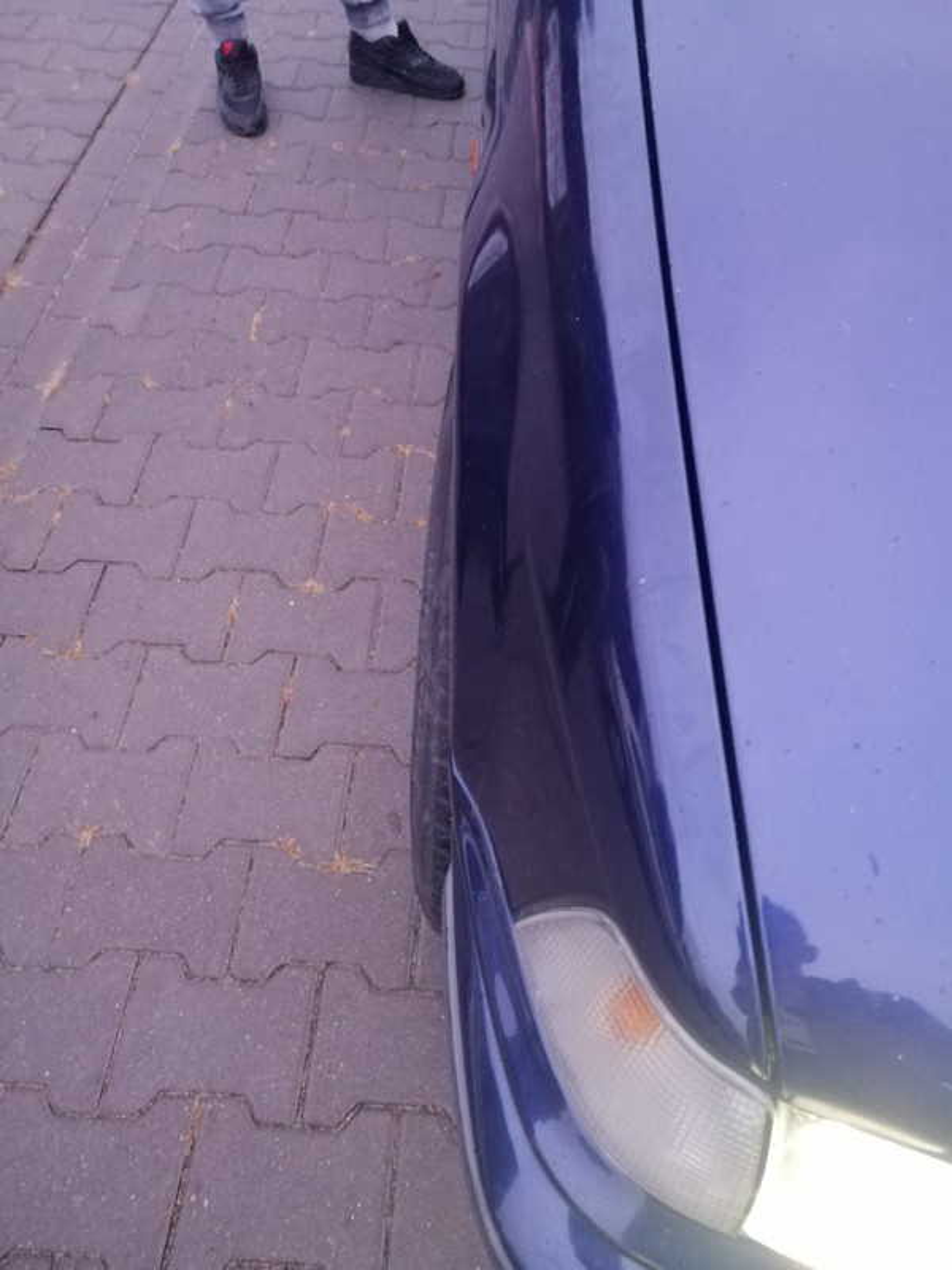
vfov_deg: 65.3
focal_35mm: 27
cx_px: 476
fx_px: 990
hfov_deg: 51.4
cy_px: 635
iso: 800
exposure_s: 1/14.3
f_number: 1.8
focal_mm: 3.95
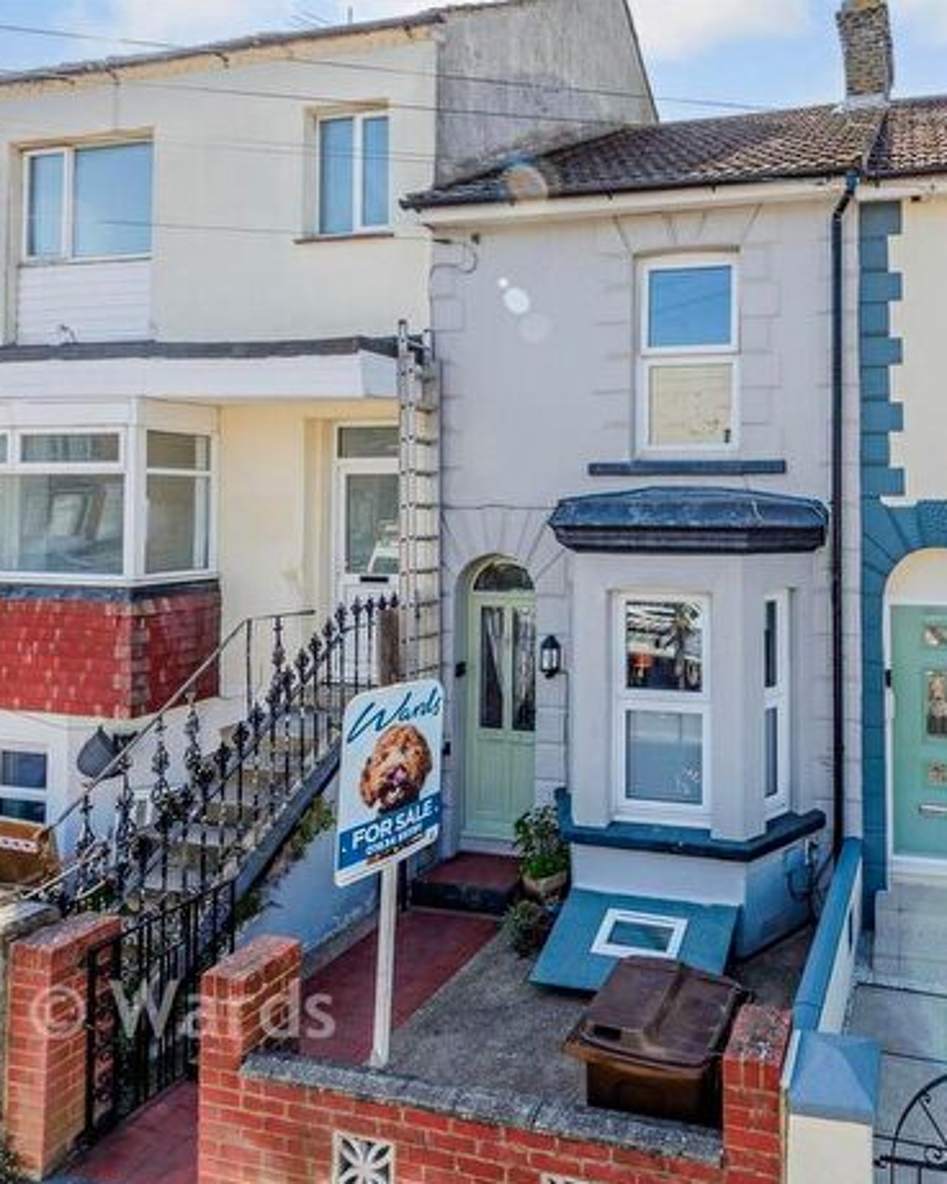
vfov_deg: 80.4
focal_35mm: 20
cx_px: 615
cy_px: 598
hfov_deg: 66.6
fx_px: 701
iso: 320
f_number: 8
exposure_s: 1/400
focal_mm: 14
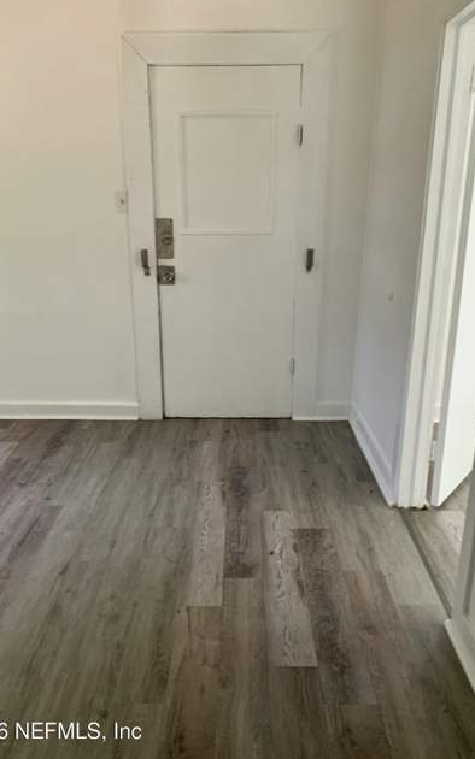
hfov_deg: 44.6
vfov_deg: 66.5
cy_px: 381
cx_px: 231
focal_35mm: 28
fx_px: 580
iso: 160
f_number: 1.8
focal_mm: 4.25
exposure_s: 1/60
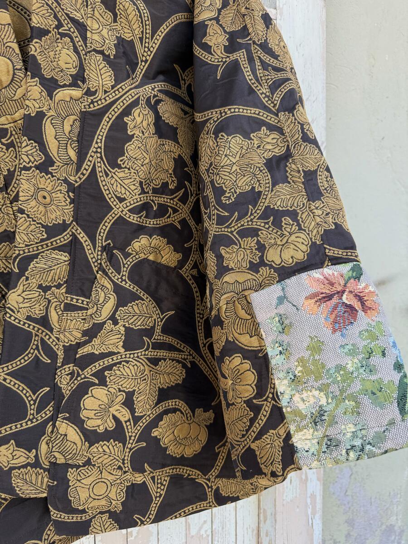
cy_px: 272
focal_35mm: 24
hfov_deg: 56.8
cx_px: 204
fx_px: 377
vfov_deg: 71.6
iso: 80
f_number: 1.78
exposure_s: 1/321
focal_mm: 6.76
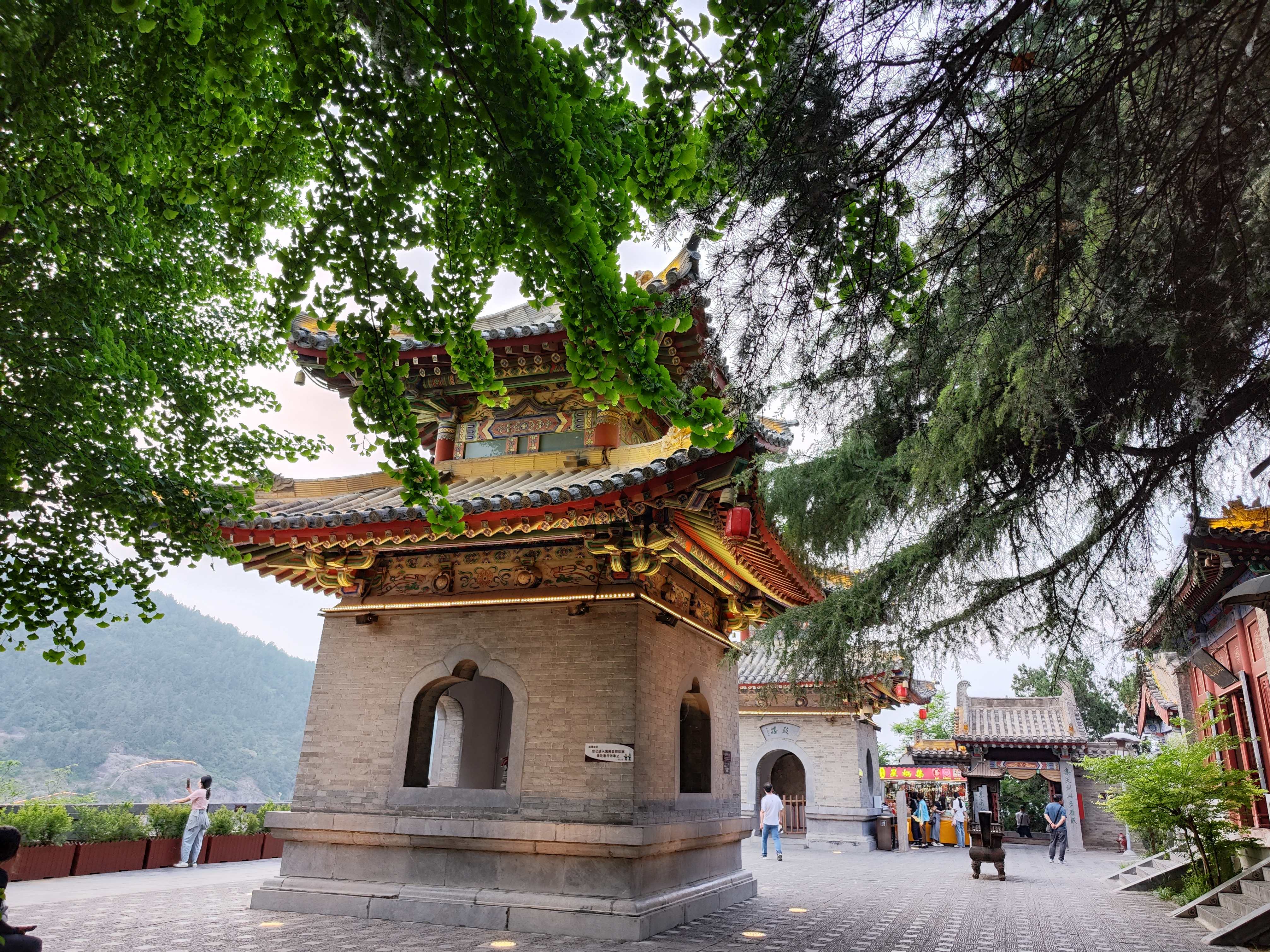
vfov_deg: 56.8
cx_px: 635
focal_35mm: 24
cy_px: 476
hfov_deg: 71.6
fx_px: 880
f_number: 1.9
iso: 51
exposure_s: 1/100
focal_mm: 6.92
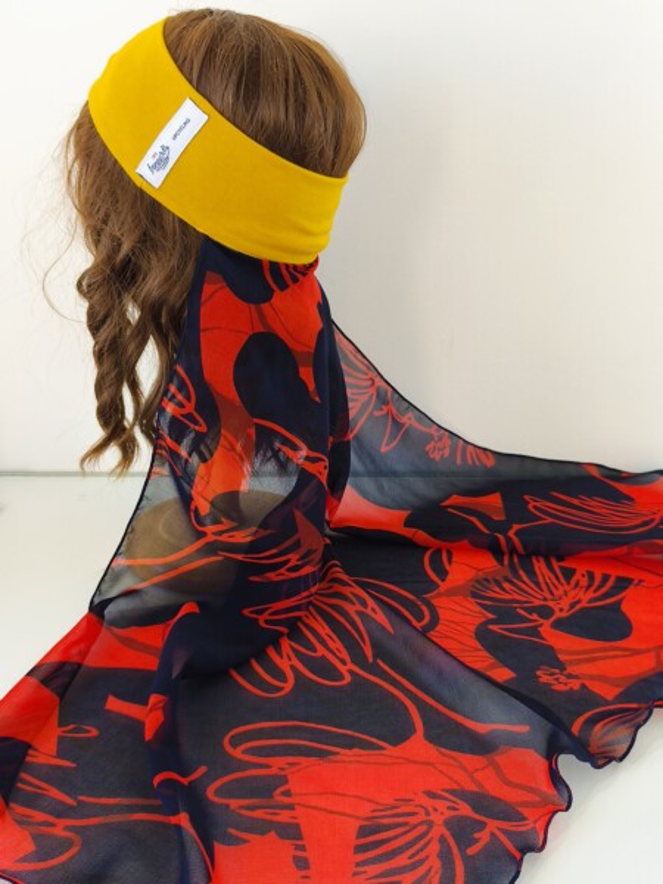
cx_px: 332
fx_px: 817
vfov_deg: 56.8
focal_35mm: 32
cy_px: 442
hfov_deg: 44.2
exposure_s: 1/30
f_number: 1.65
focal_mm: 6.14
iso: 50
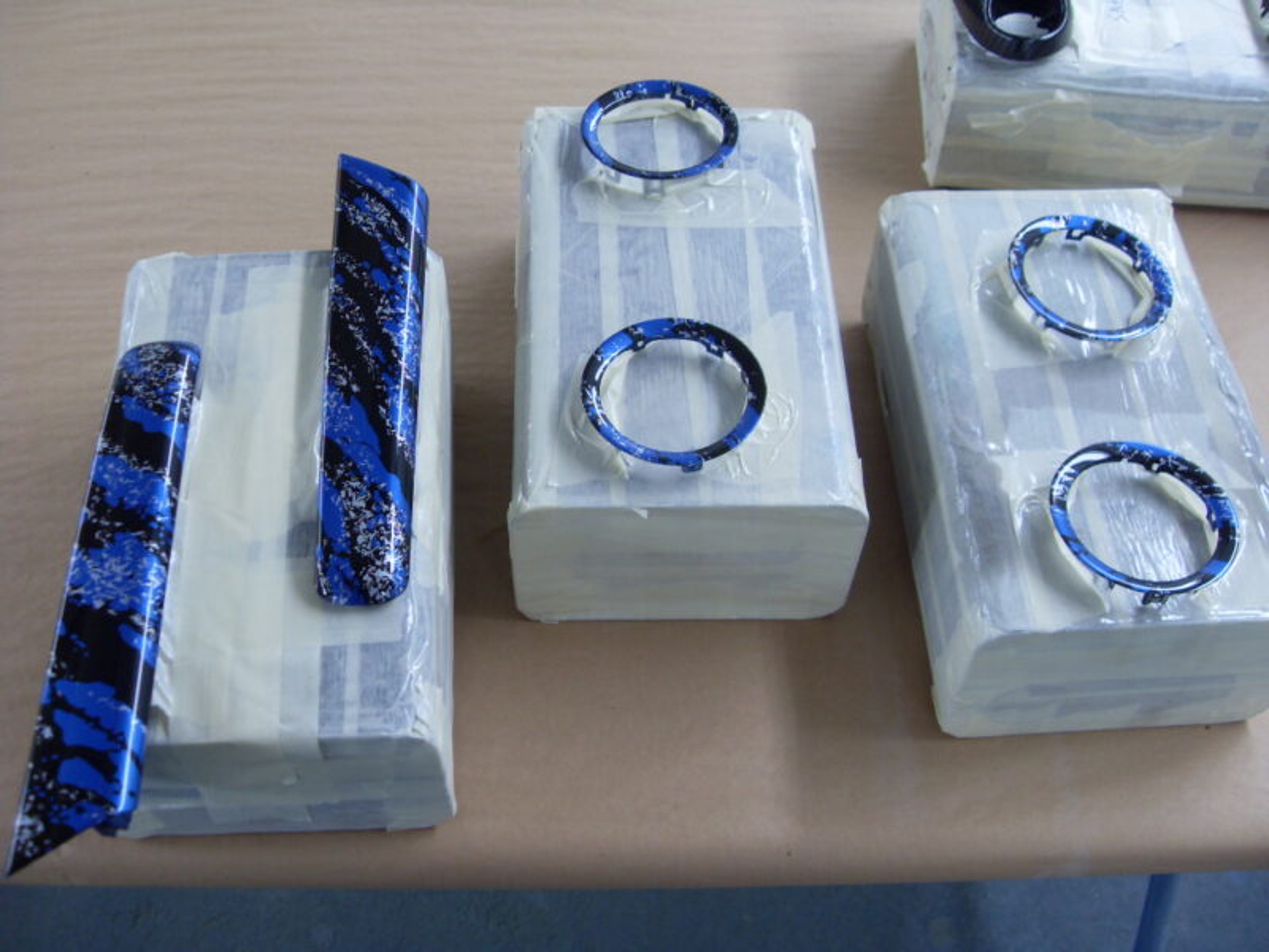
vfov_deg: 40.7
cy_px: 476
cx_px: 634
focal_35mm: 35
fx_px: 1283
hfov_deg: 52.6
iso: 100
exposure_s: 1/45
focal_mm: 6.3
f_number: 2.8
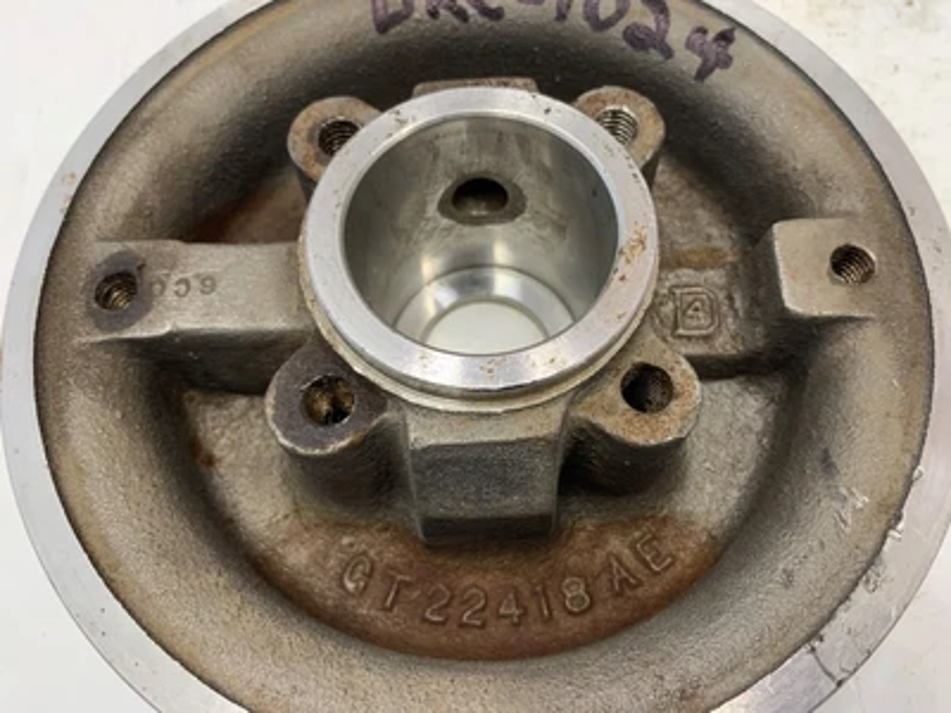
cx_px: 476
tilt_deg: -67.8
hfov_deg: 67.3
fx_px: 714
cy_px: 356
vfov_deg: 53.1
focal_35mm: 26
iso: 100
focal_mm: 4.25
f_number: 1.8
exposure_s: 1/87
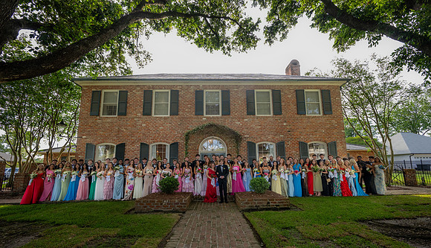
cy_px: 144
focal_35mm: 15
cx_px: 216
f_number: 7.1
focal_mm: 14
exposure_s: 1/160
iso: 800
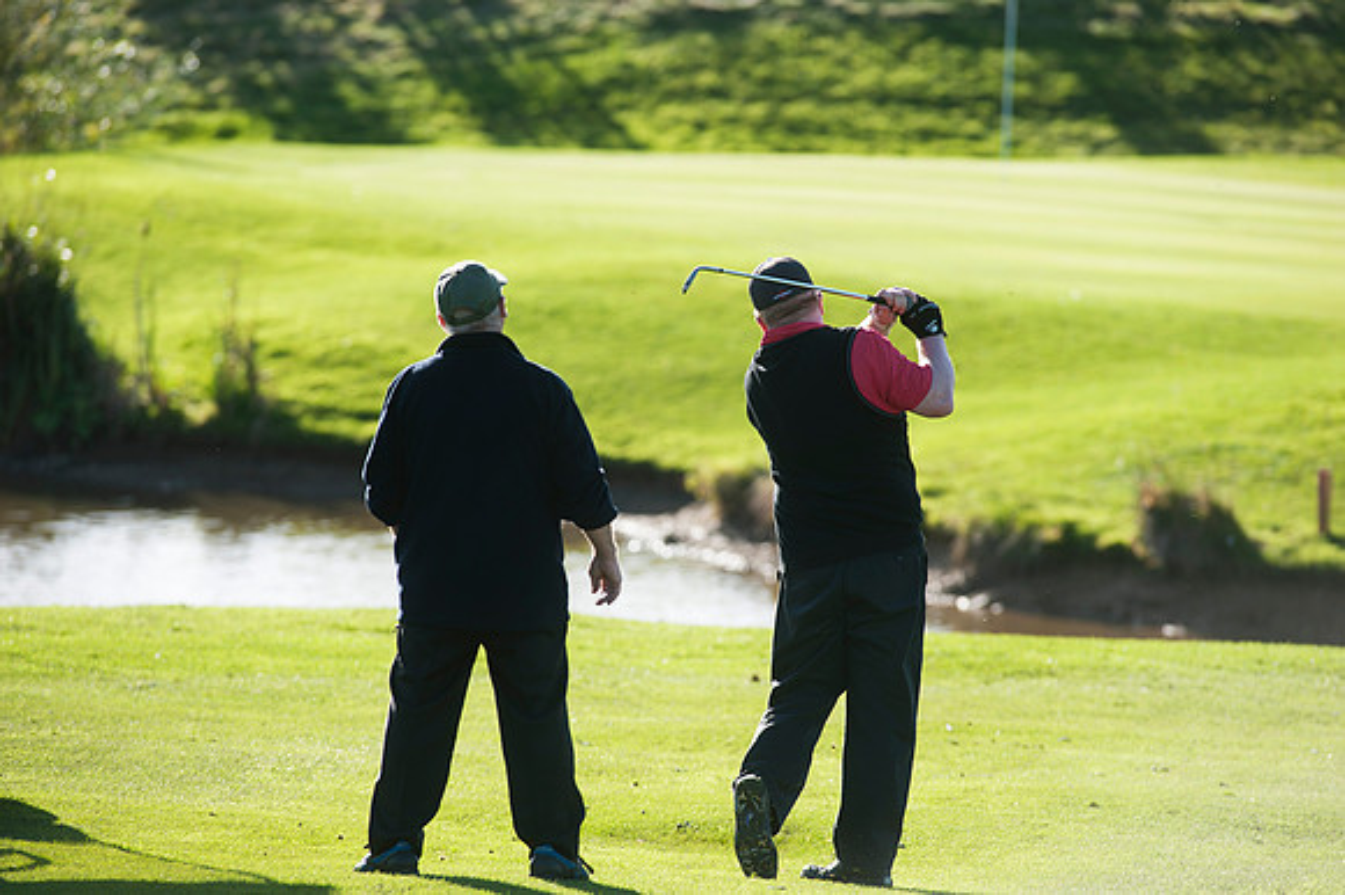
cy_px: 448
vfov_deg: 4.6
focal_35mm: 300
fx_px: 11202
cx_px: 672
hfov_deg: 6.9
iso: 200
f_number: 7.1
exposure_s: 1/400
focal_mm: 300
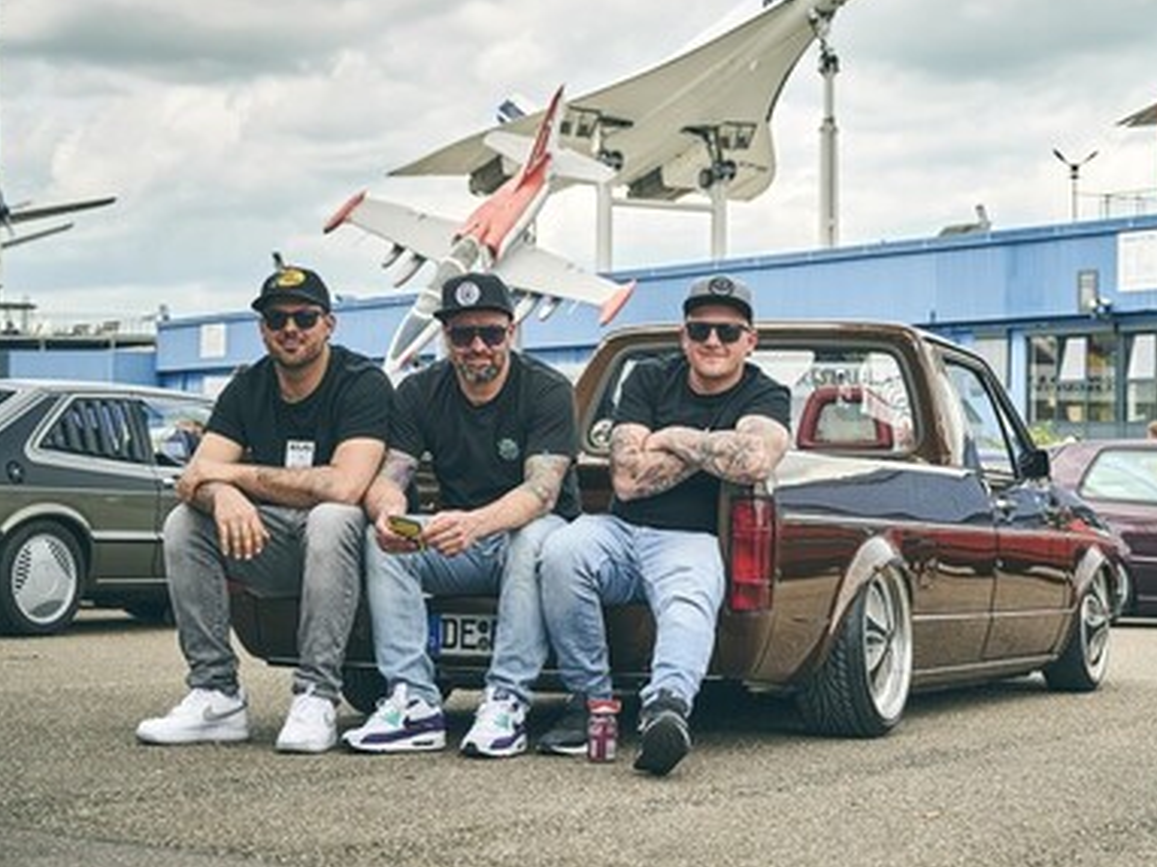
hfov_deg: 26.1
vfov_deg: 19.9
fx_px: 2472
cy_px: 397
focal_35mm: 74
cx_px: 842
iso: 100
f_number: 5.6
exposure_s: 1/200
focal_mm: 49
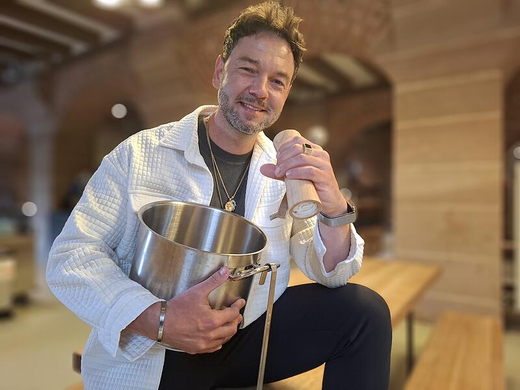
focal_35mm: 23
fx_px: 346
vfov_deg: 58.9
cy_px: 195
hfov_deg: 73.9
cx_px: 260
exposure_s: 1/50
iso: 320
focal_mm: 5.54
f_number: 1.8
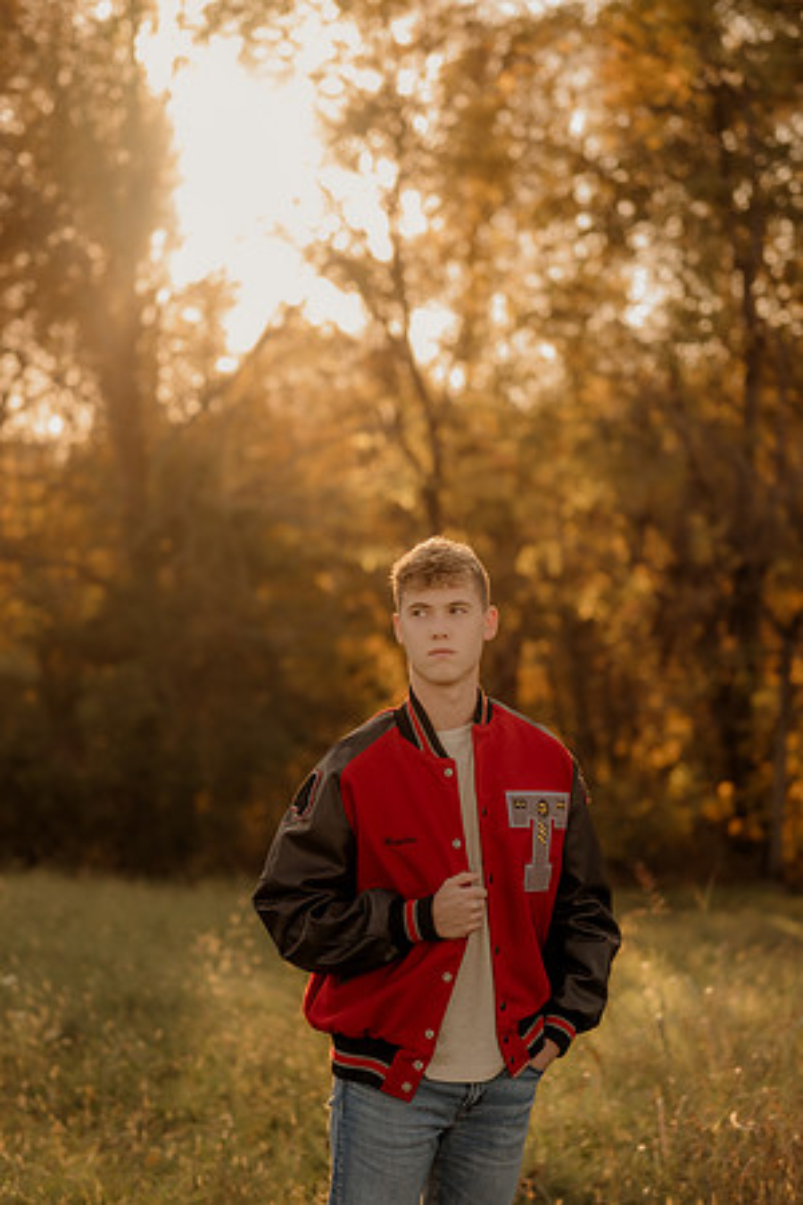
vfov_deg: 27.0
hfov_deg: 18.2
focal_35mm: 75
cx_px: 402
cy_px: 602
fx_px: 2509
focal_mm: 50
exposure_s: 1/1000
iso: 250
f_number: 1.8
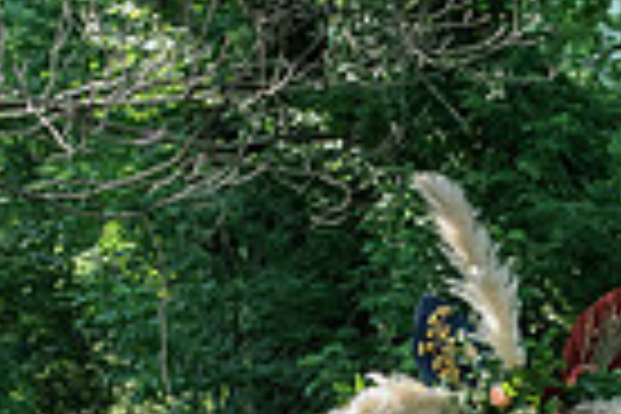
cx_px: 480
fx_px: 2449
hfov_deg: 14.4
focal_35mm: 142
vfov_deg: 9.4
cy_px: 603
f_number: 4
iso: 1000
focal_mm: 32
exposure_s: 1/800
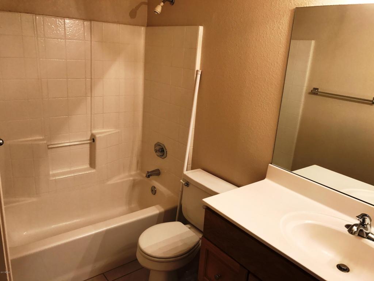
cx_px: 187
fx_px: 303
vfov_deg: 49.7
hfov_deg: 63.4
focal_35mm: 28
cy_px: 140
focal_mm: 3.99
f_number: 1.8
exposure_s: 1/30
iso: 40
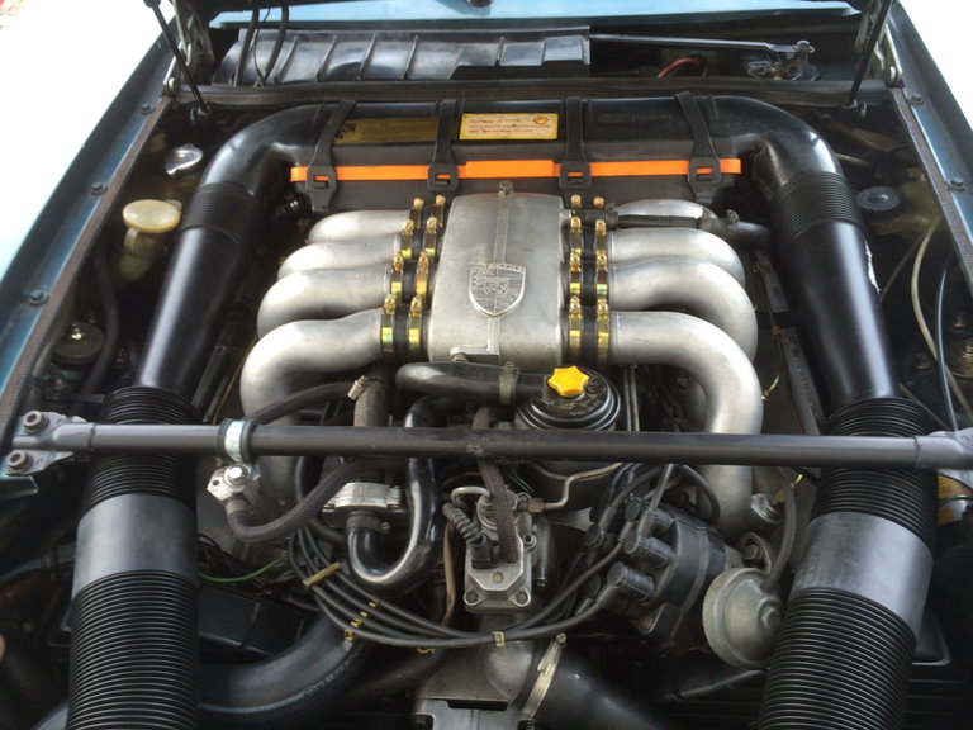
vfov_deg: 46.8
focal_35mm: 30
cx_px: 486
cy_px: 365
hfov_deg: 60.0
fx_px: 843
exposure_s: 1/60
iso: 40
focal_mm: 4.12
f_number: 2.2
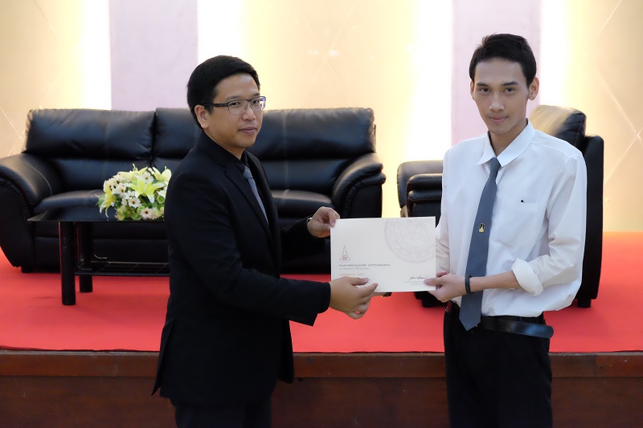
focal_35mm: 67
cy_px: 214
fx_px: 1196
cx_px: 322
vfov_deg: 20.3
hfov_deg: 30.1
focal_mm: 44.4
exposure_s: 1/100
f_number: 4
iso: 6400
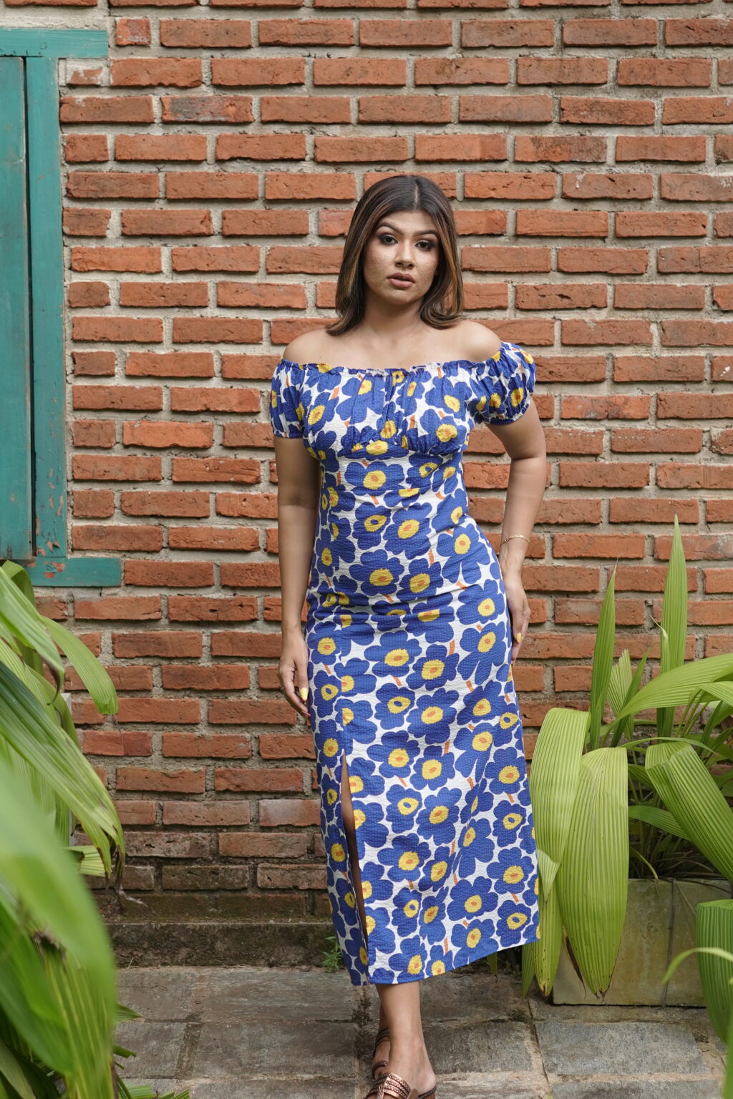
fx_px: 2290
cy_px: 550
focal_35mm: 75
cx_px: 366
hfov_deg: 18.2
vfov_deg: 27.0
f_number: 2.8
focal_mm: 50
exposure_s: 1/500
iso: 400
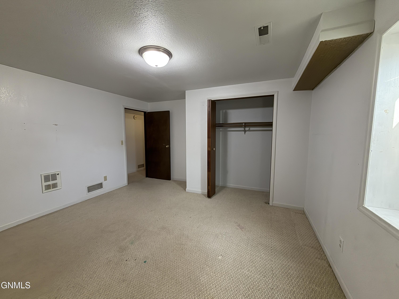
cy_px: 150
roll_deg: +0.6
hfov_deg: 102.1
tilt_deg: -4.5
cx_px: 200
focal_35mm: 14
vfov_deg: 85.7
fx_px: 161
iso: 320
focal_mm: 2.22
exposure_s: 1/60
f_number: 2.2
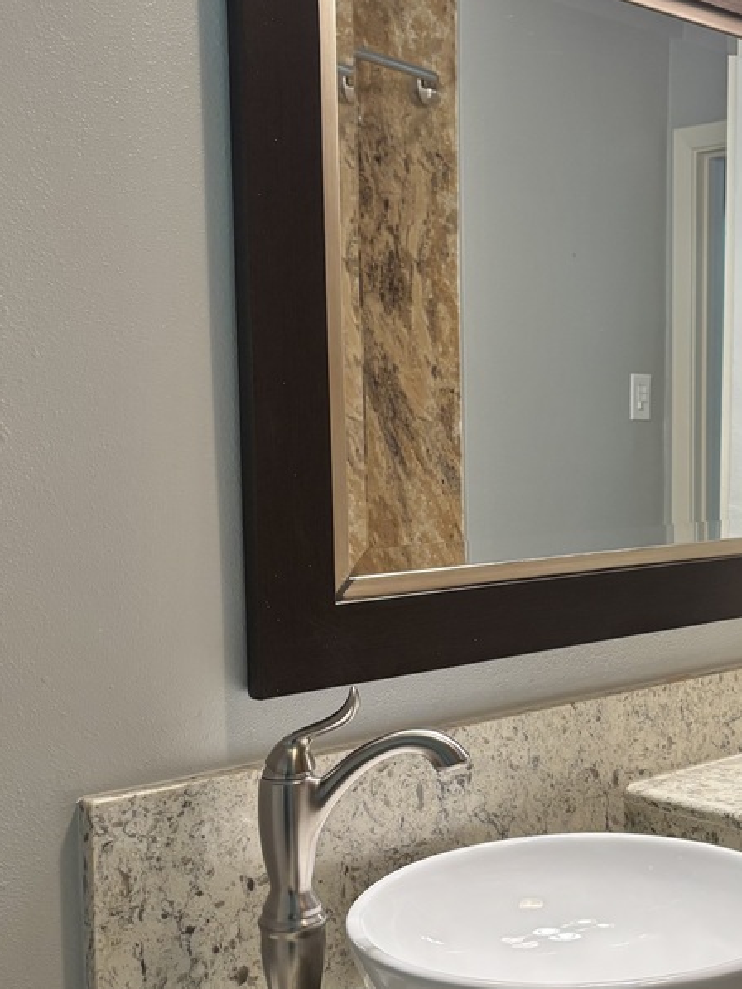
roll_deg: +0.1
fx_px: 1343
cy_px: 550
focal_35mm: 47
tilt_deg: -4.8
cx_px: 651
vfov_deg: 40.4
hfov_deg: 29.7
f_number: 1.6
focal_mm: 5.96
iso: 160
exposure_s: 1/60
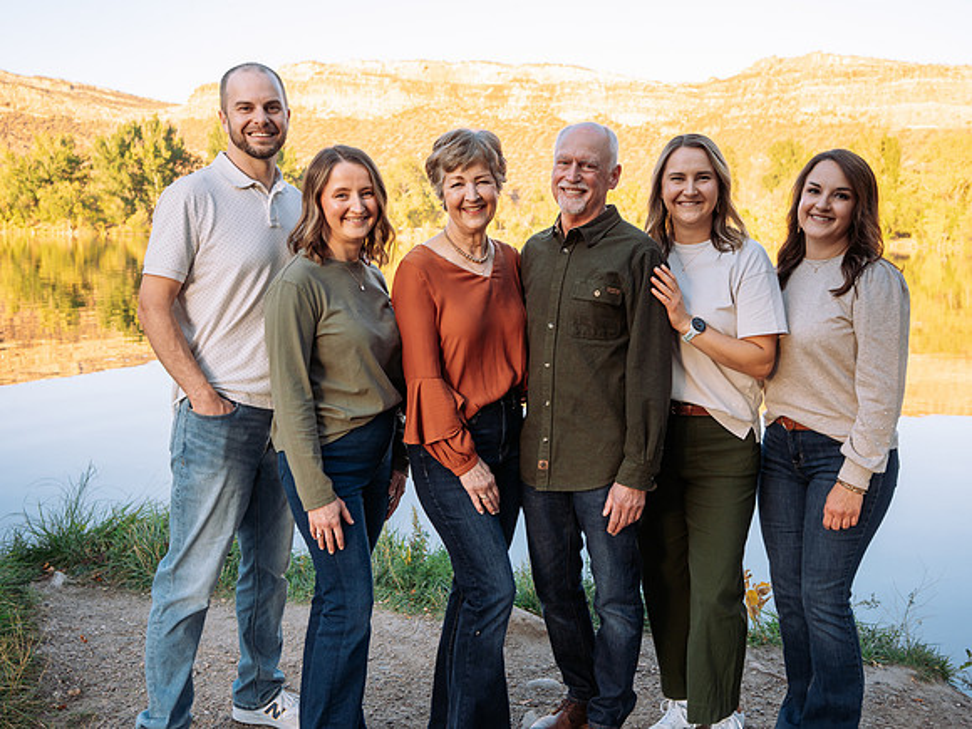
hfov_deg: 49.1
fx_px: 1064
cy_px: 364
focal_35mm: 38
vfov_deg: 37.8
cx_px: 486
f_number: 5.6
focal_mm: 35
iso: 500
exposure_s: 1/160
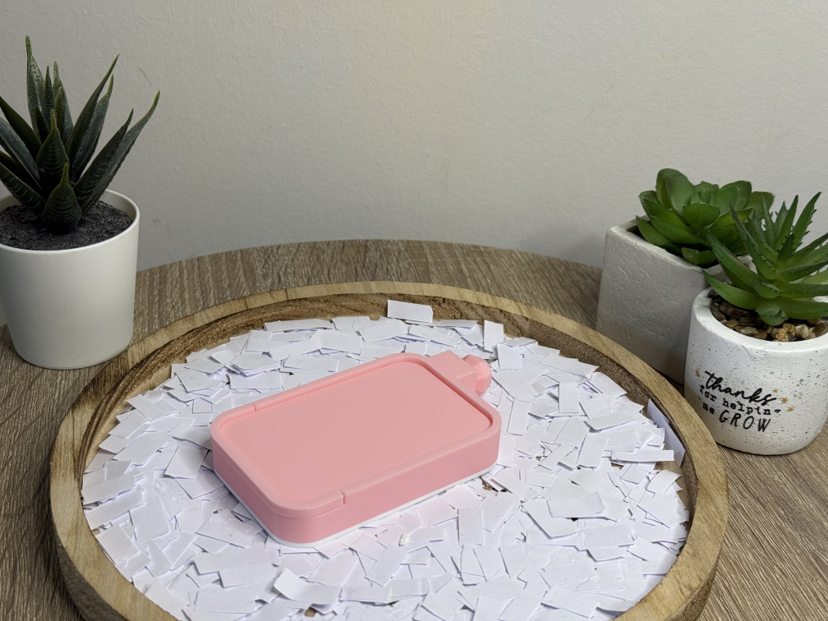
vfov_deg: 30.3
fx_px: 1148
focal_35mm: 48
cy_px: 310
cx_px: 414
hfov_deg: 39.7
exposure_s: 1/100
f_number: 1.8
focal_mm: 6.8
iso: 100
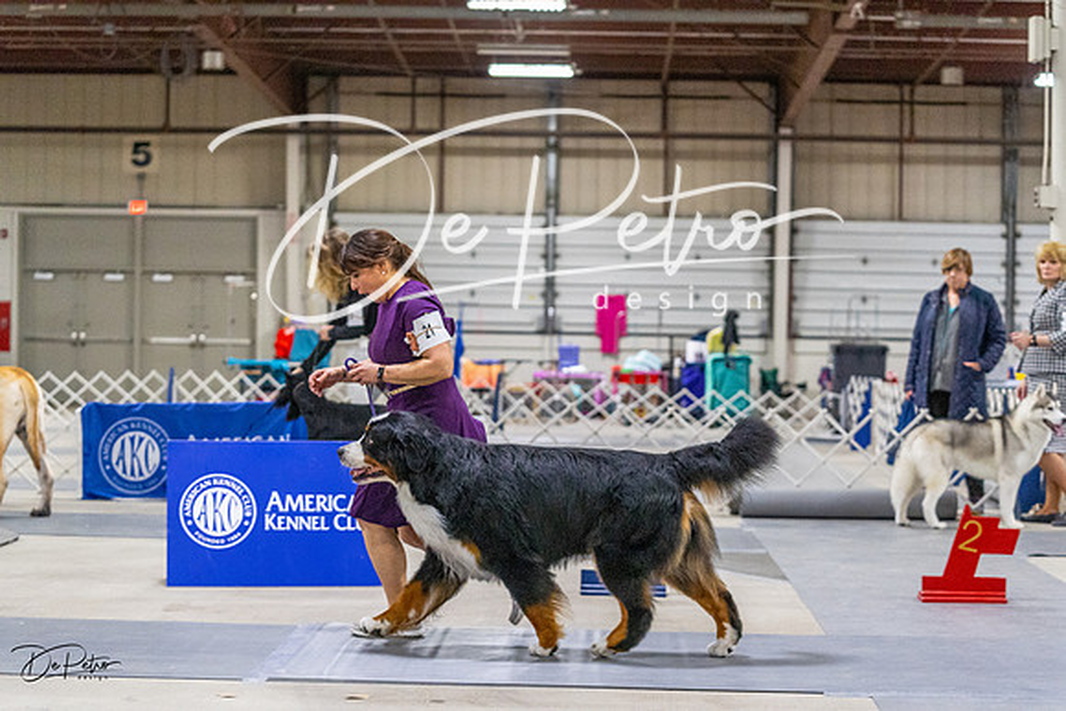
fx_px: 2073
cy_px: 356
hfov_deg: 28.8
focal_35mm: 70
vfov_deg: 19.5
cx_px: 533
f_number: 3.2
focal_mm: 70
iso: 6400
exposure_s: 1/320
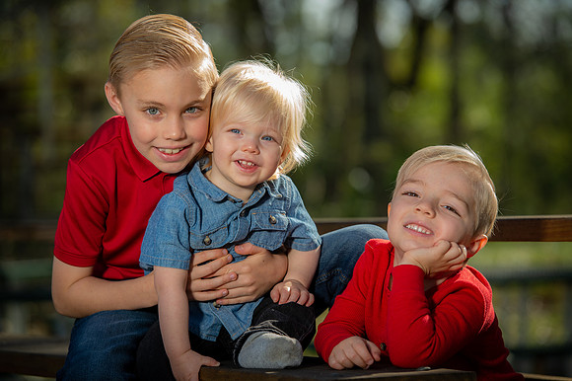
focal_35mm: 150
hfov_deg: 13.7
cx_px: 286
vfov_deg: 9.1
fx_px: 2382
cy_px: 190
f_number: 4.5
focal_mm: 150
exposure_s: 1/250
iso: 50
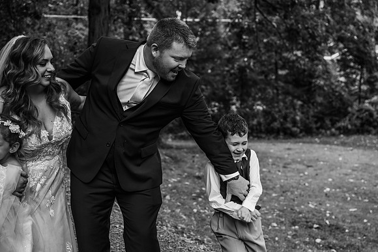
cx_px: 228
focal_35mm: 57
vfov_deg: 23.9
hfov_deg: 35.0
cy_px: 139
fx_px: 596
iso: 200
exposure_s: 1/500
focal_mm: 47
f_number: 3.2
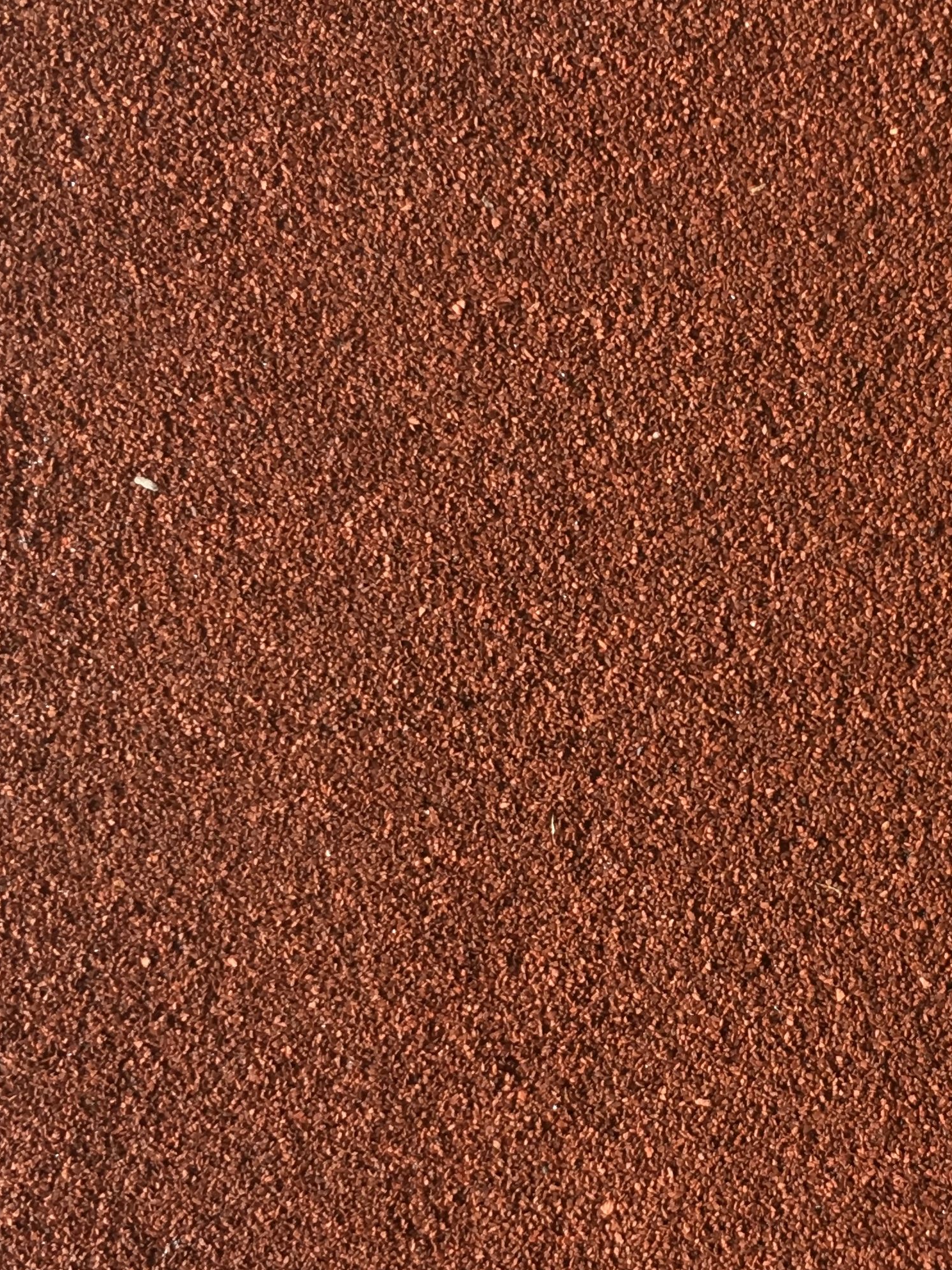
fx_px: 2164
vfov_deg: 32.7
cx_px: 844
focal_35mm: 59
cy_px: 728
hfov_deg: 24.2
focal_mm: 4.15
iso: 125
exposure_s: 1/33
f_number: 2.2
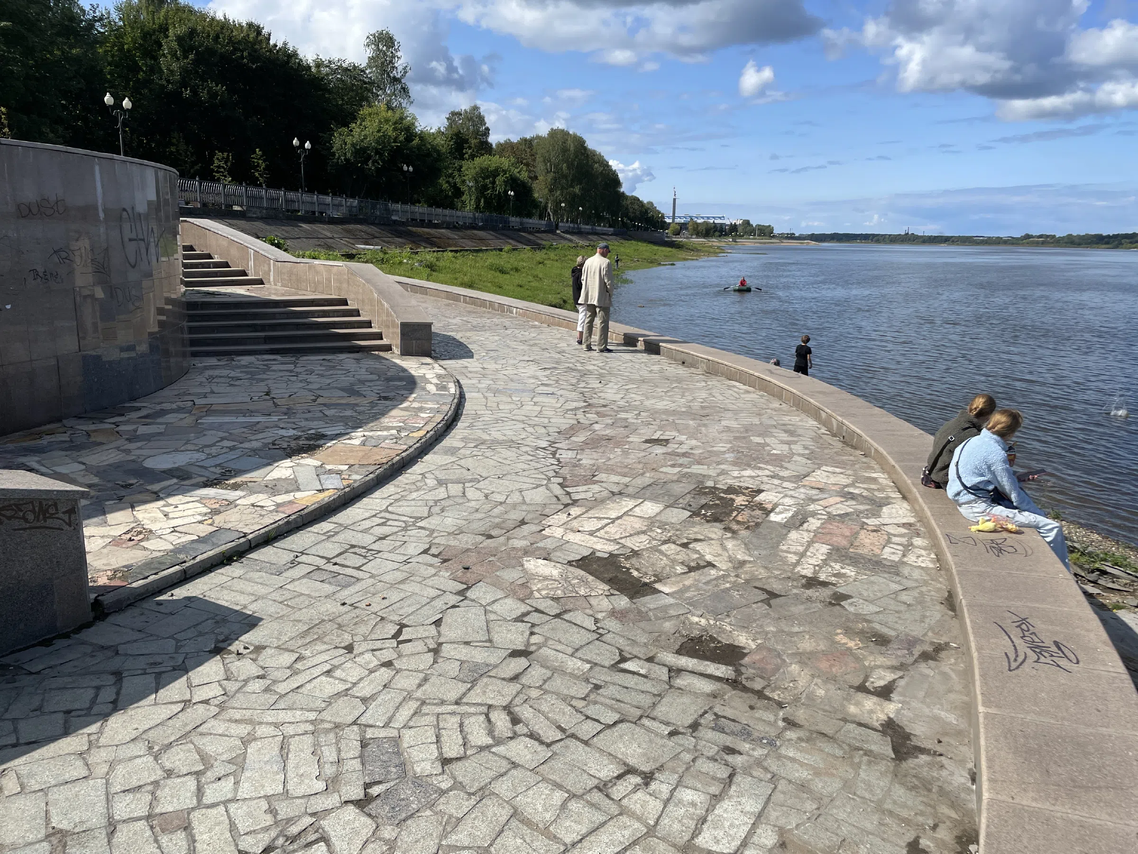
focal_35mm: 26
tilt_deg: -10.7
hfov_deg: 67.3
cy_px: 427
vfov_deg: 53.1
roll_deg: -0.4
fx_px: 855
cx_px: 569
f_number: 1.6
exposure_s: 1/4464
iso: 32
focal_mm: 4.2
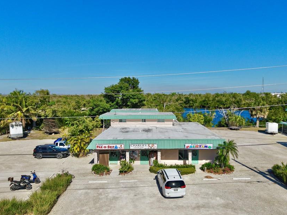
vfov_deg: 46.7
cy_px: 117
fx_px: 249
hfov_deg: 59.9
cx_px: 155
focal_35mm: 30
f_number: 1.8
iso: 100
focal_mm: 8.67
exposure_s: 1/1000
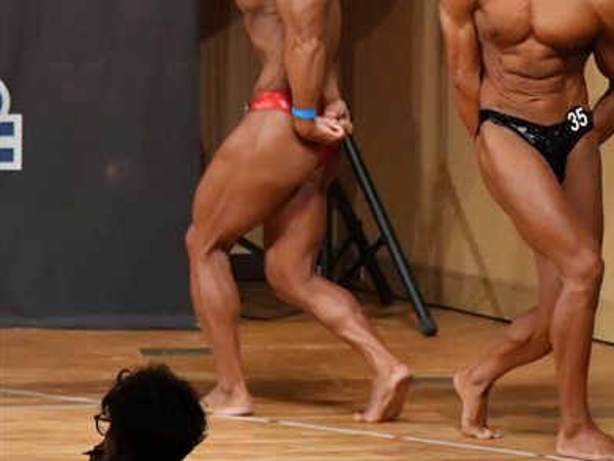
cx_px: 610
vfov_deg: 3.0
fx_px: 8659
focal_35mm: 488
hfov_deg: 4.1
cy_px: 79
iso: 10000
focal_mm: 170
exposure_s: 1/400
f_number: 5.6
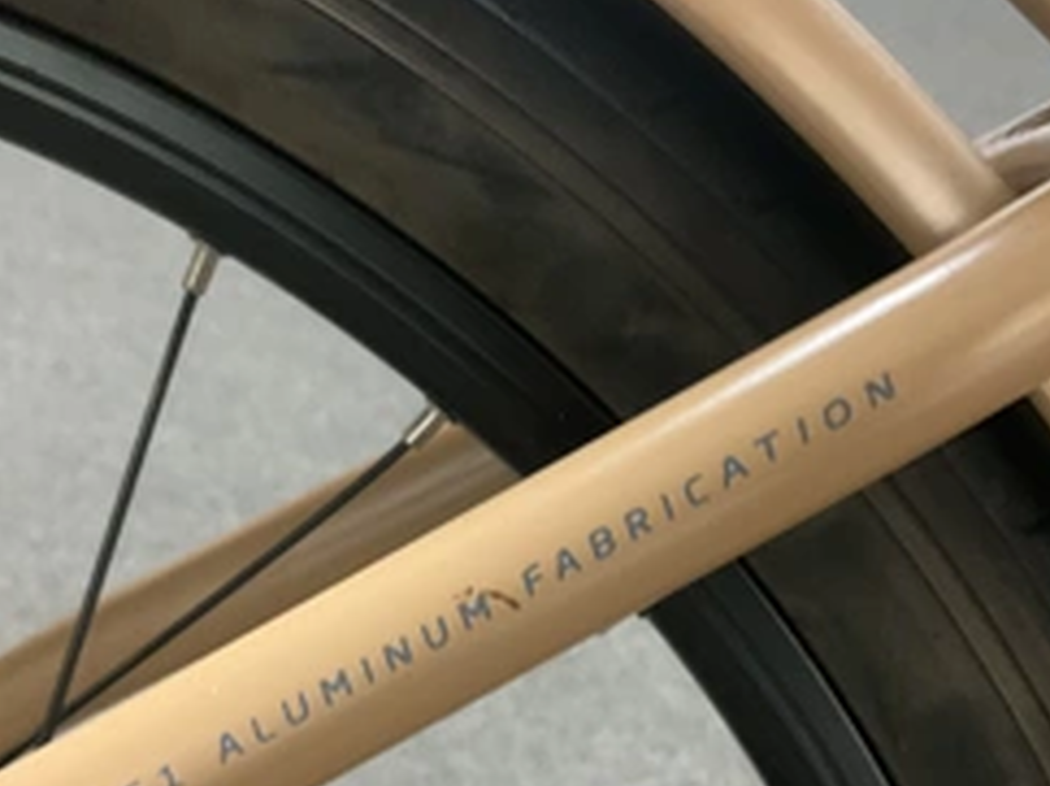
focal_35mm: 48
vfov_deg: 30.1
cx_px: 516
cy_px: 499
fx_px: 1455
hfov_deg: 39.7
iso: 500
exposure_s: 1/30
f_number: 1.8
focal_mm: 3
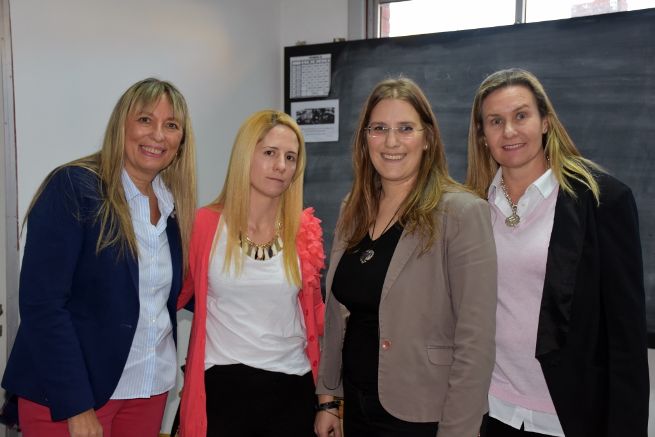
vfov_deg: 29.9
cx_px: 328
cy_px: 218
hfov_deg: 43.6
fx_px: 819
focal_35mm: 45
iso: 800
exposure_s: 1/60
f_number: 4
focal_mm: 30
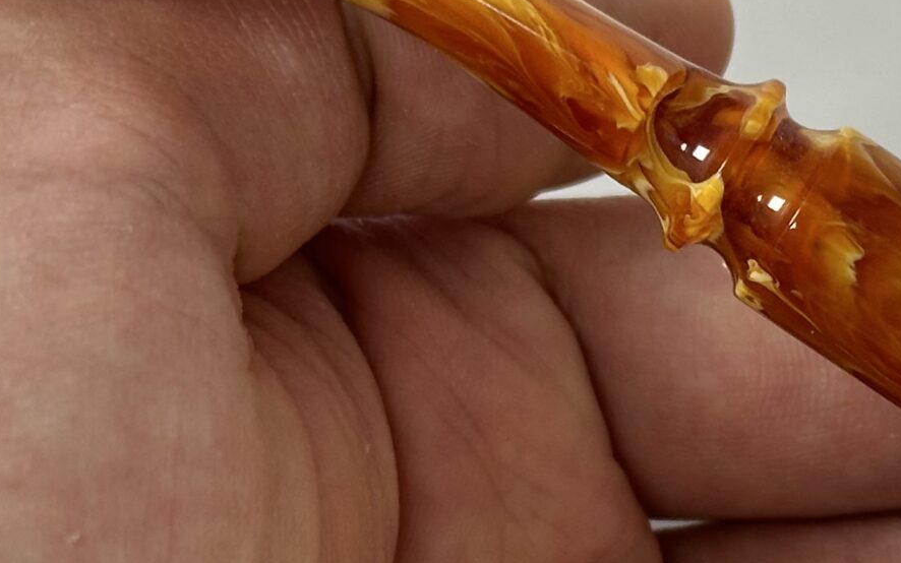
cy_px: 459
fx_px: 3610
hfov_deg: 14.1
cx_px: 823
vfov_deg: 8.9
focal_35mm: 147
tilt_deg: -57.5
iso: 80
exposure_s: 1/50
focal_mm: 6.86
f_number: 1.78
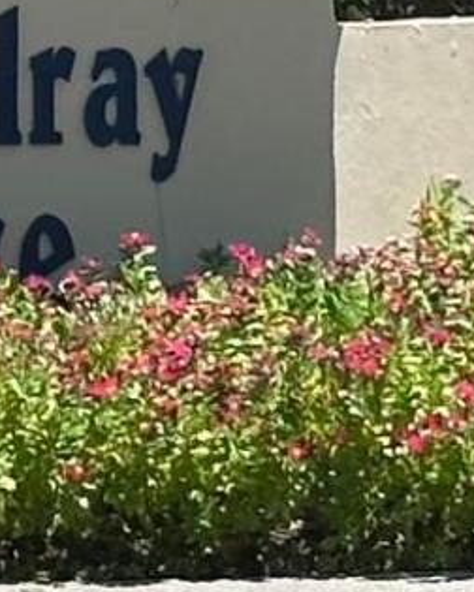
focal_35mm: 429
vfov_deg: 4.5
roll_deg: -0.3
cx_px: 13
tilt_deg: +1.8
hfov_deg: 3.6
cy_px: -278
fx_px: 7523
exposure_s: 1/2667
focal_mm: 6.86
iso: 64
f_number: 1.78
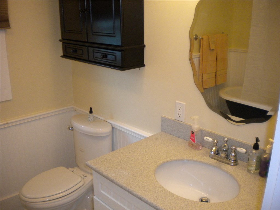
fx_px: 283
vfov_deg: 40.7
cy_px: 105
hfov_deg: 52.6
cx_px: 140
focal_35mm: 35
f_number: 3.1
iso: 345
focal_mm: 6.3
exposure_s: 1/60.4
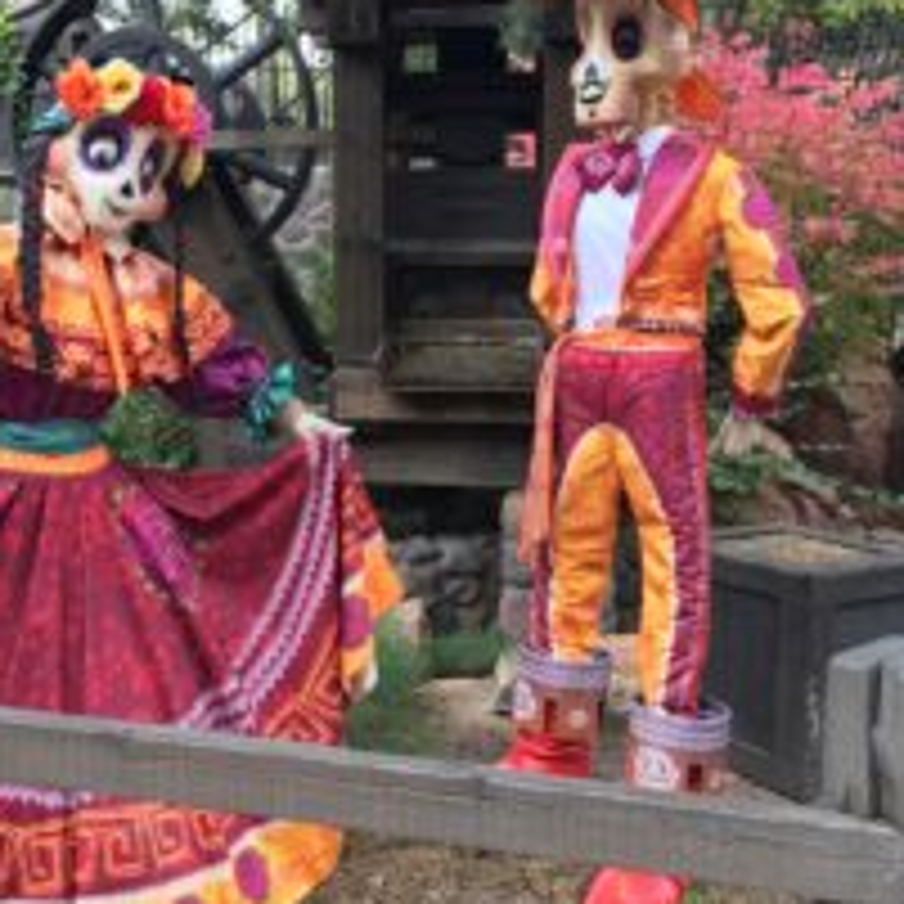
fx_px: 1418
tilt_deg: -6.0
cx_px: 319
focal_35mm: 48
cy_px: 405
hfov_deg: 35.1
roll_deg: -0.6
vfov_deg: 35.3
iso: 25
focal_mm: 4.15
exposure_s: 1/50
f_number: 2.2
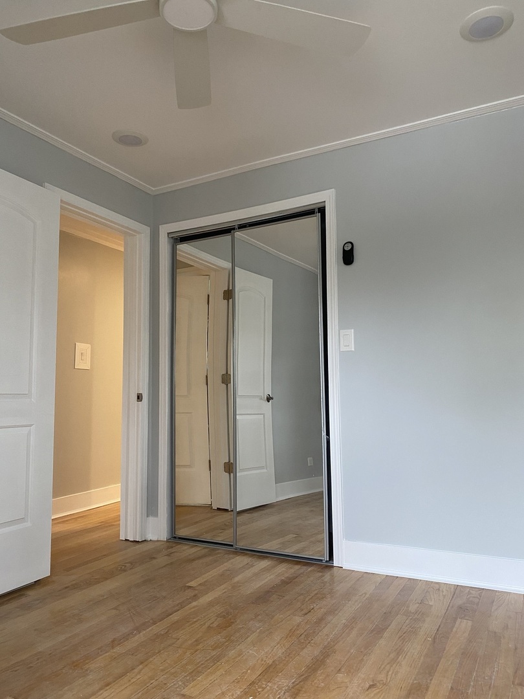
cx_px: 262
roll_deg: +0.4
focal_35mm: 26
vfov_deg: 67.3
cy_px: 350
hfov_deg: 53.1
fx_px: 525
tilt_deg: +7.1
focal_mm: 4.25
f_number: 1.8
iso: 160
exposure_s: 1/60
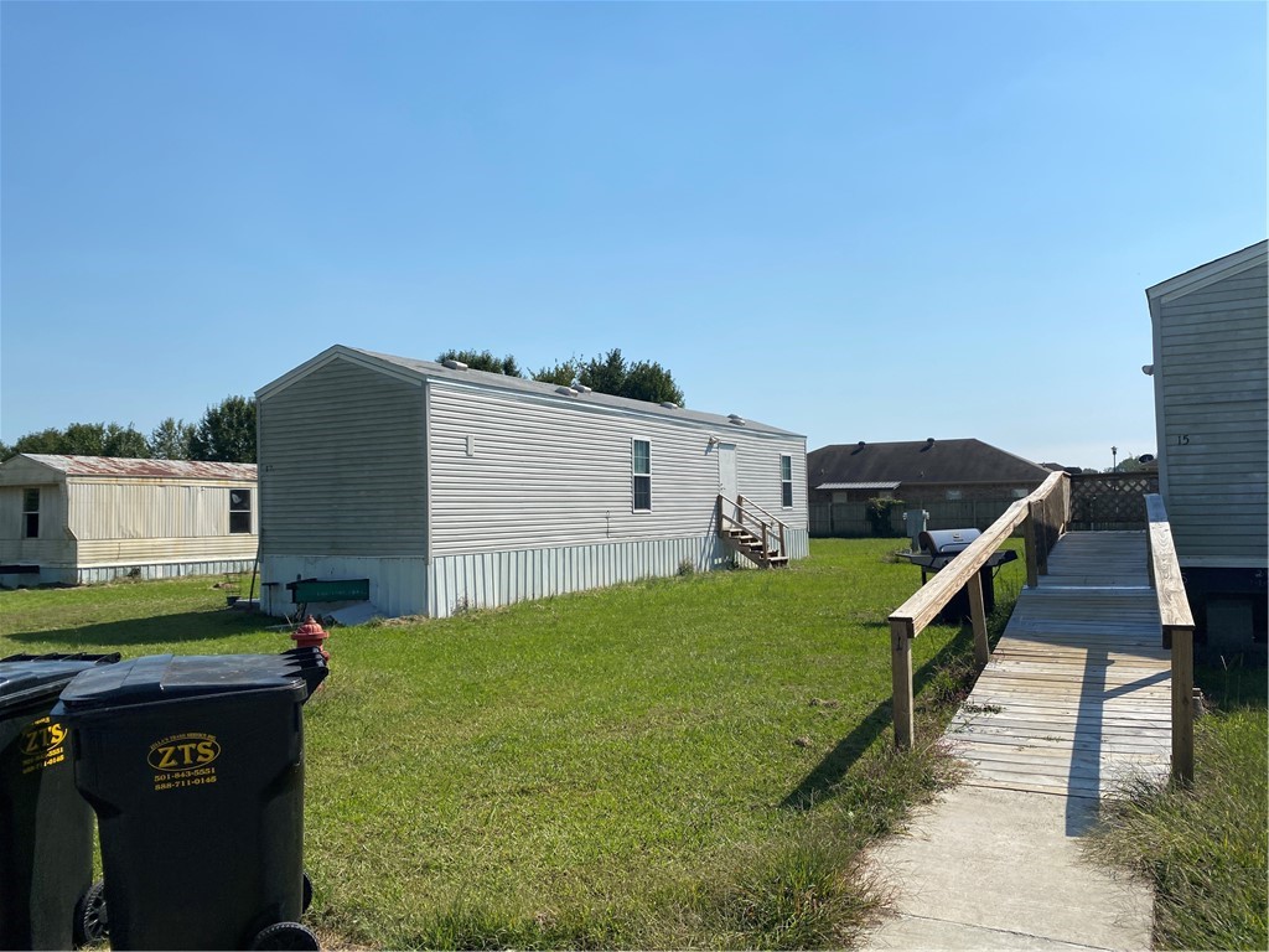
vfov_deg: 53.1
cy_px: 476
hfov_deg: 67.3
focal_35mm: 26
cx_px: 634
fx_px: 953
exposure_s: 1/4608
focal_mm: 4.25
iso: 32
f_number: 1.8
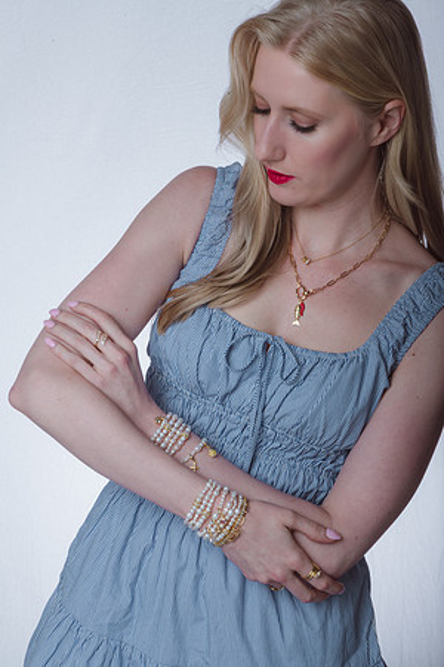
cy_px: 334
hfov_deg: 13.0
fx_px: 1942
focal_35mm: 105
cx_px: 222
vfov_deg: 19.5
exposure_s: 1/250
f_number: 32
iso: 400
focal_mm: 105
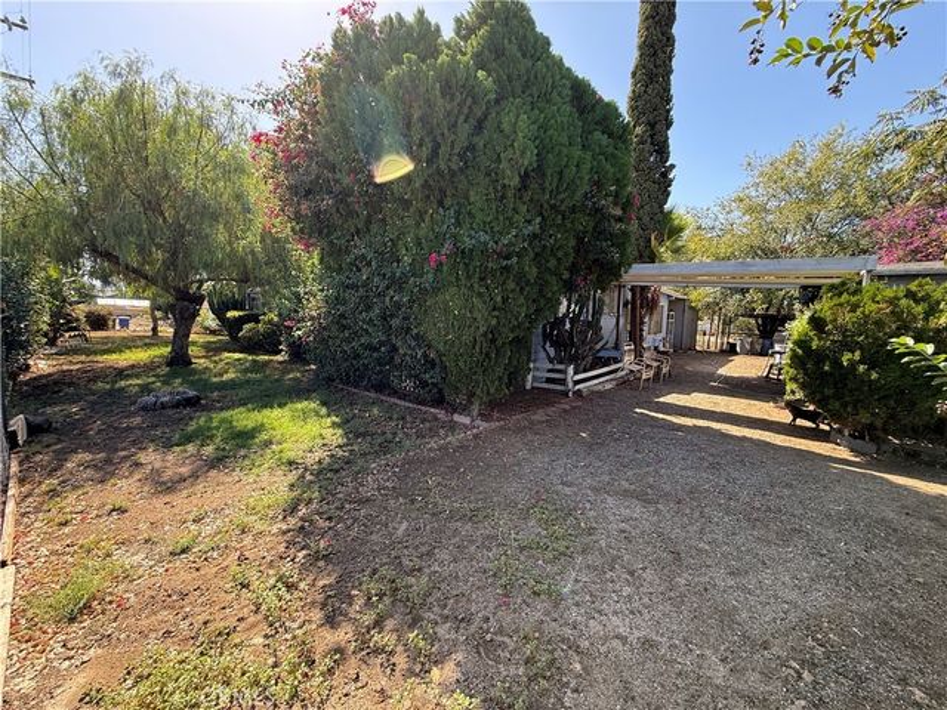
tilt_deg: -7.7
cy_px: 355
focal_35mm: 14
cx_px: 474
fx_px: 383
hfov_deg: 102.1
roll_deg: -0.3
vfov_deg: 85.7
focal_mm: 2.22
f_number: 2.2
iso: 64
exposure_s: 1/289
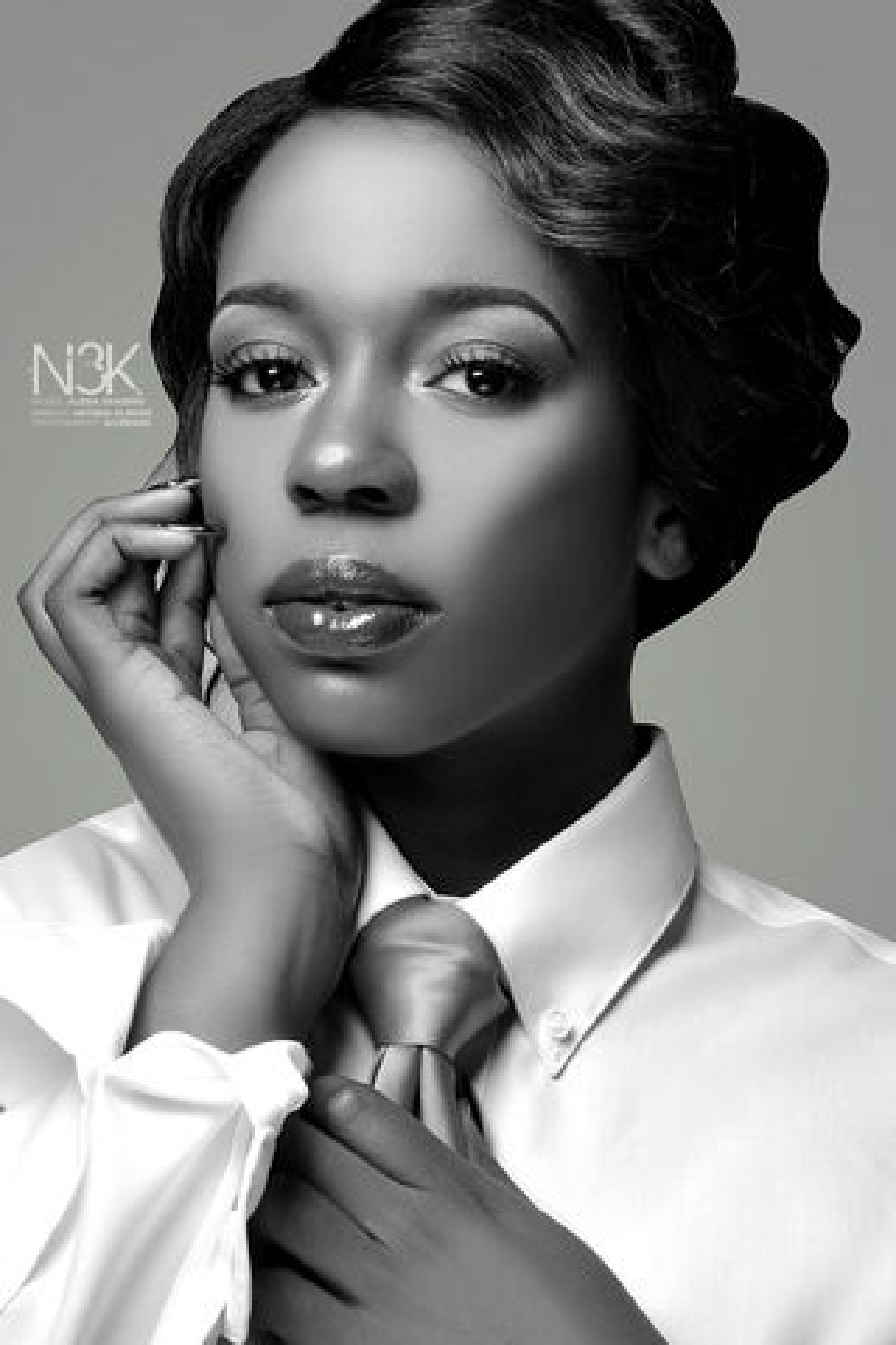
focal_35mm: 112
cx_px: 448
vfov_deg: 18.2
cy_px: 672
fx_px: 4200
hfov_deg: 12.2
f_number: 16
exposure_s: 1/125
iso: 100
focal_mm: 75
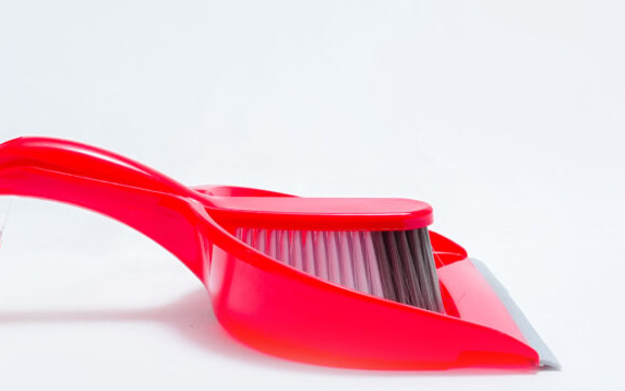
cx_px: 248
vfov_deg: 17.2
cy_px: 199
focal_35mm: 76
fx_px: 1294
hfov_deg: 27.1
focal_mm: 41
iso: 3200
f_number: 10
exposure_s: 1/125
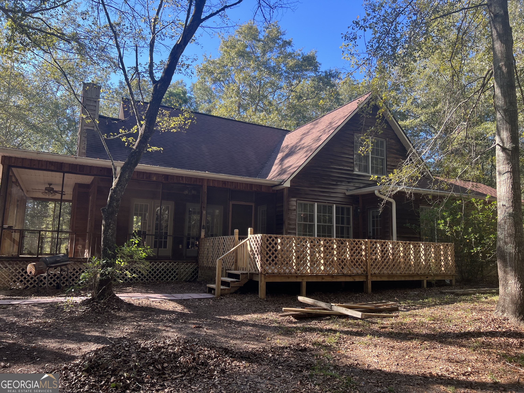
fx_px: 394
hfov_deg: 67.3
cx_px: 262
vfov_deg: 53.1
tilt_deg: +8.0
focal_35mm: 26
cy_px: 196
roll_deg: -1.1
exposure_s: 1/358
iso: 50
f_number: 1.5
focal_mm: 5.7
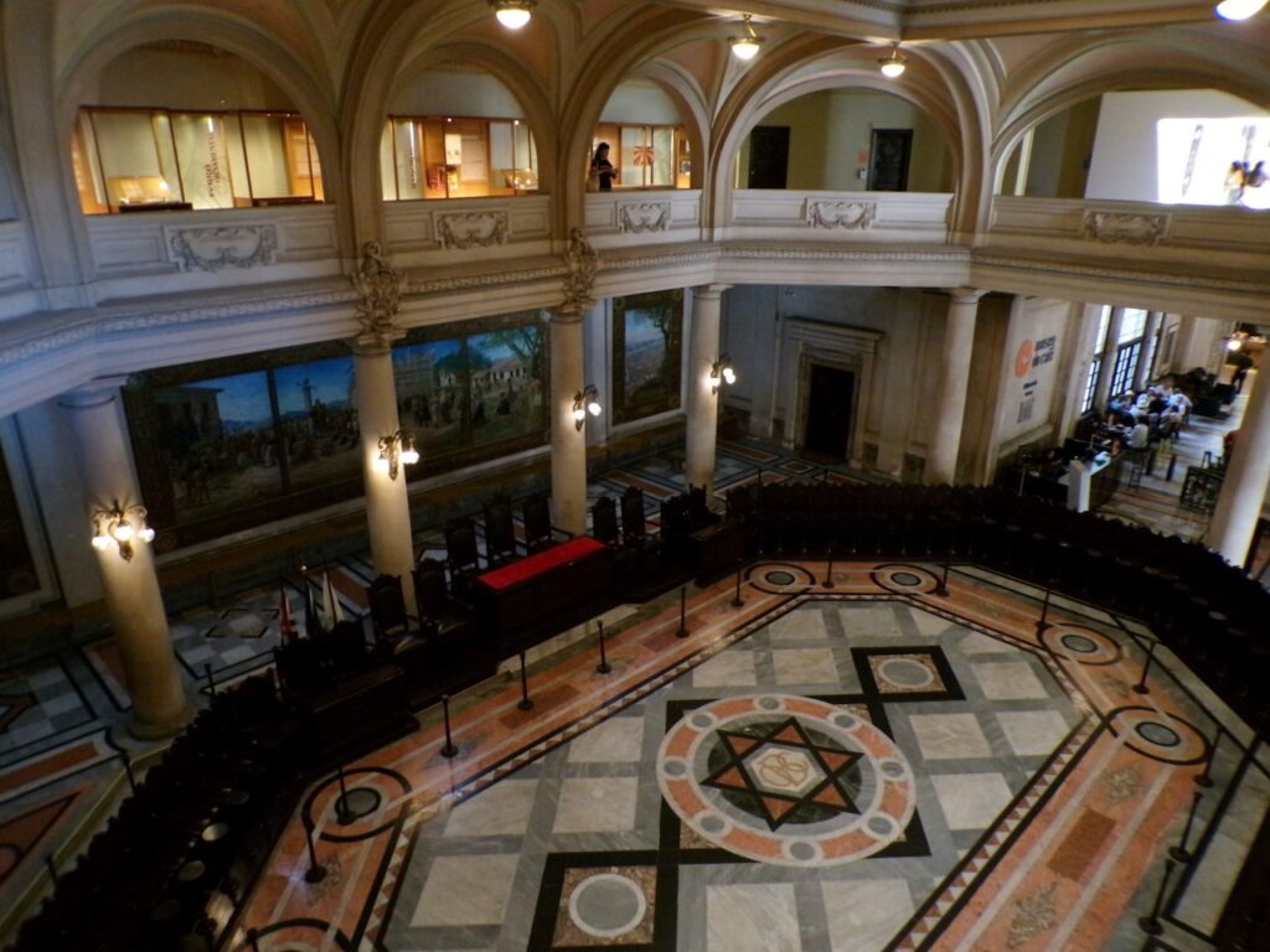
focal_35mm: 24
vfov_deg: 56.8
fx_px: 881
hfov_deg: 71.6
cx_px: 635
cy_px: 476
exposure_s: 1/34
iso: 800
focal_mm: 4.3
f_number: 3
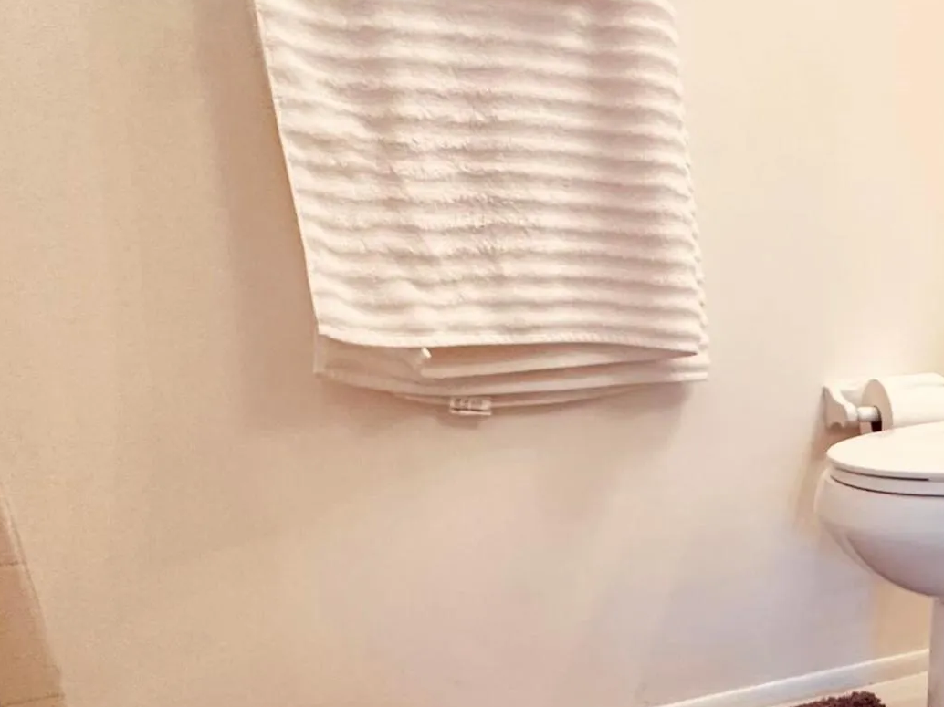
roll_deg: -0.9
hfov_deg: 36.8
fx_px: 1063
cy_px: 553
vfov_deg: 35.7
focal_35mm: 39
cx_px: 1129
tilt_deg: -17.1
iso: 250
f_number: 2.2
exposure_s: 1/120
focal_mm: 2.22
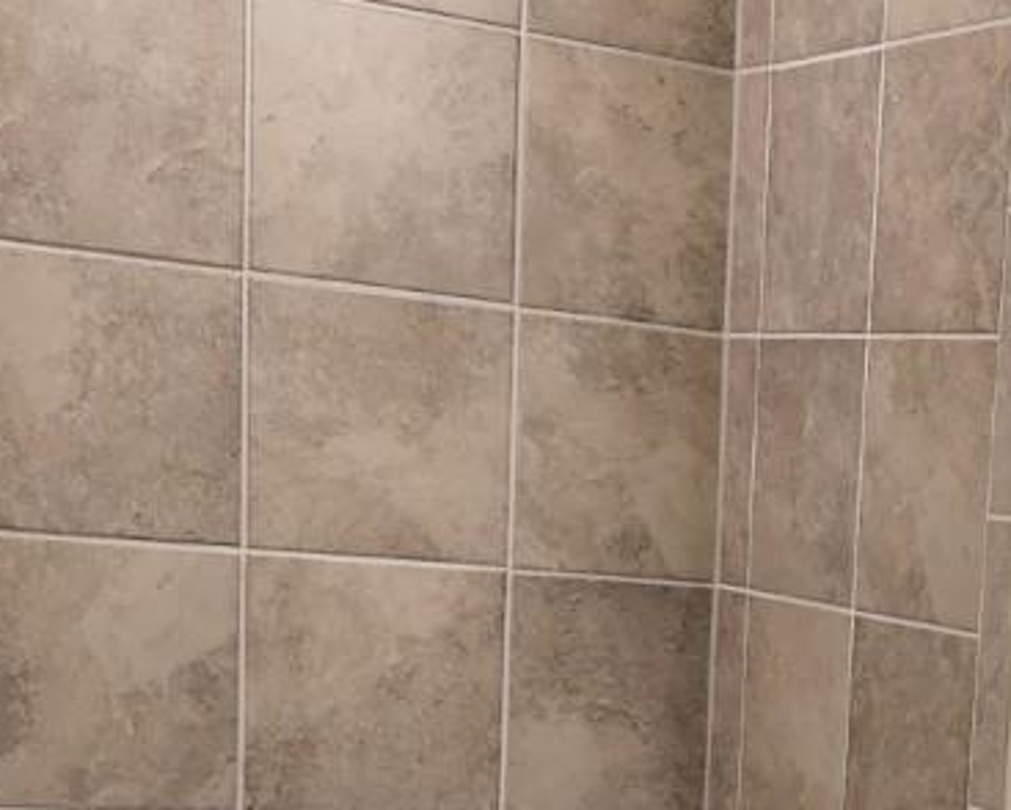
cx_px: 1215
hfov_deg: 20.3
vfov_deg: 16.4
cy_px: 1086
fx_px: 2635
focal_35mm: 88
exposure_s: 1/120
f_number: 1.8
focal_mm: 5.4
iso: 125
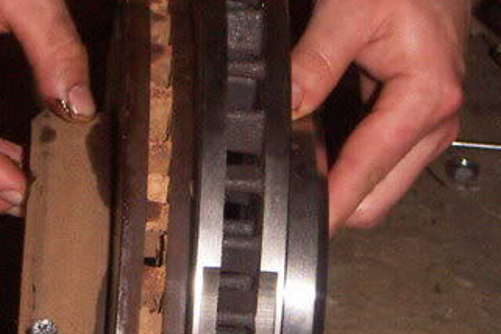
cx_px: 156
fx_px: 1948
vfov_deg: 9.8
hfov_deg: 14.6
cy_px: 298
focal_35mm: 140
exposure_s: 1/50
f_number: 6.7
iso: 200
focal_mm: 7.2
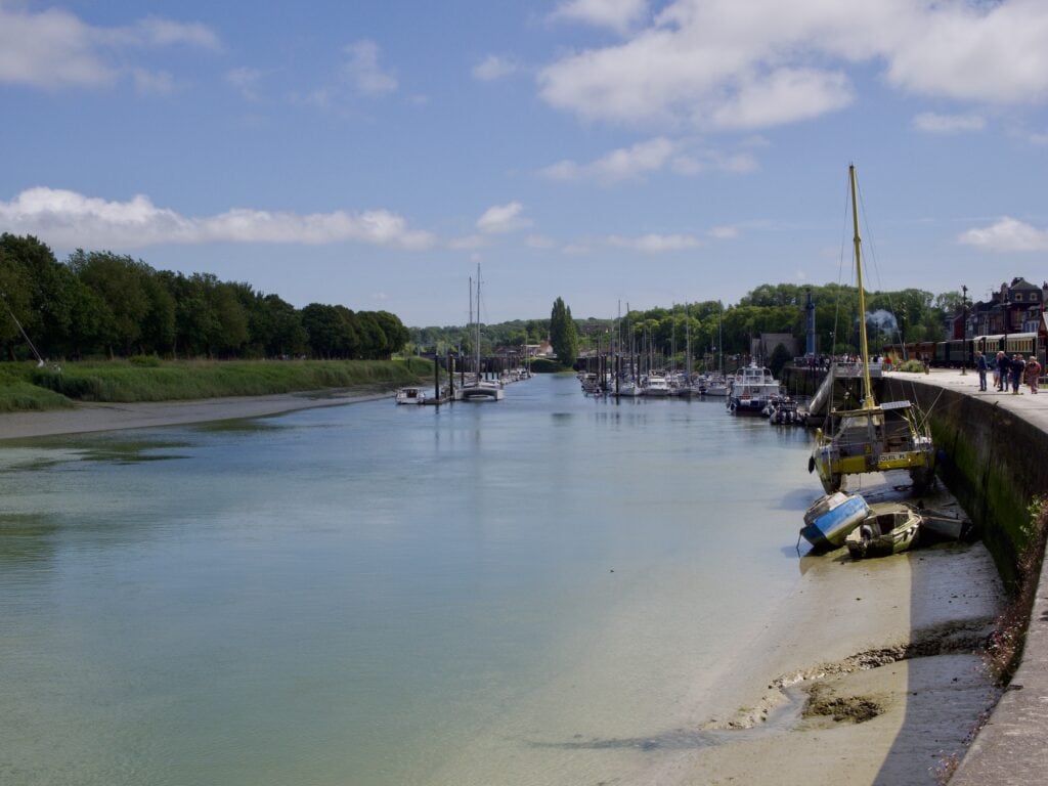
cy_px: 393
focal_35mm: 50
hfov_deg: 38.2
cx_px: 524
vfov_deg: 29.1
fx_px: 1514
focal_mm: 25
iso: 200
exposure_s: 1/400
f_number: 10
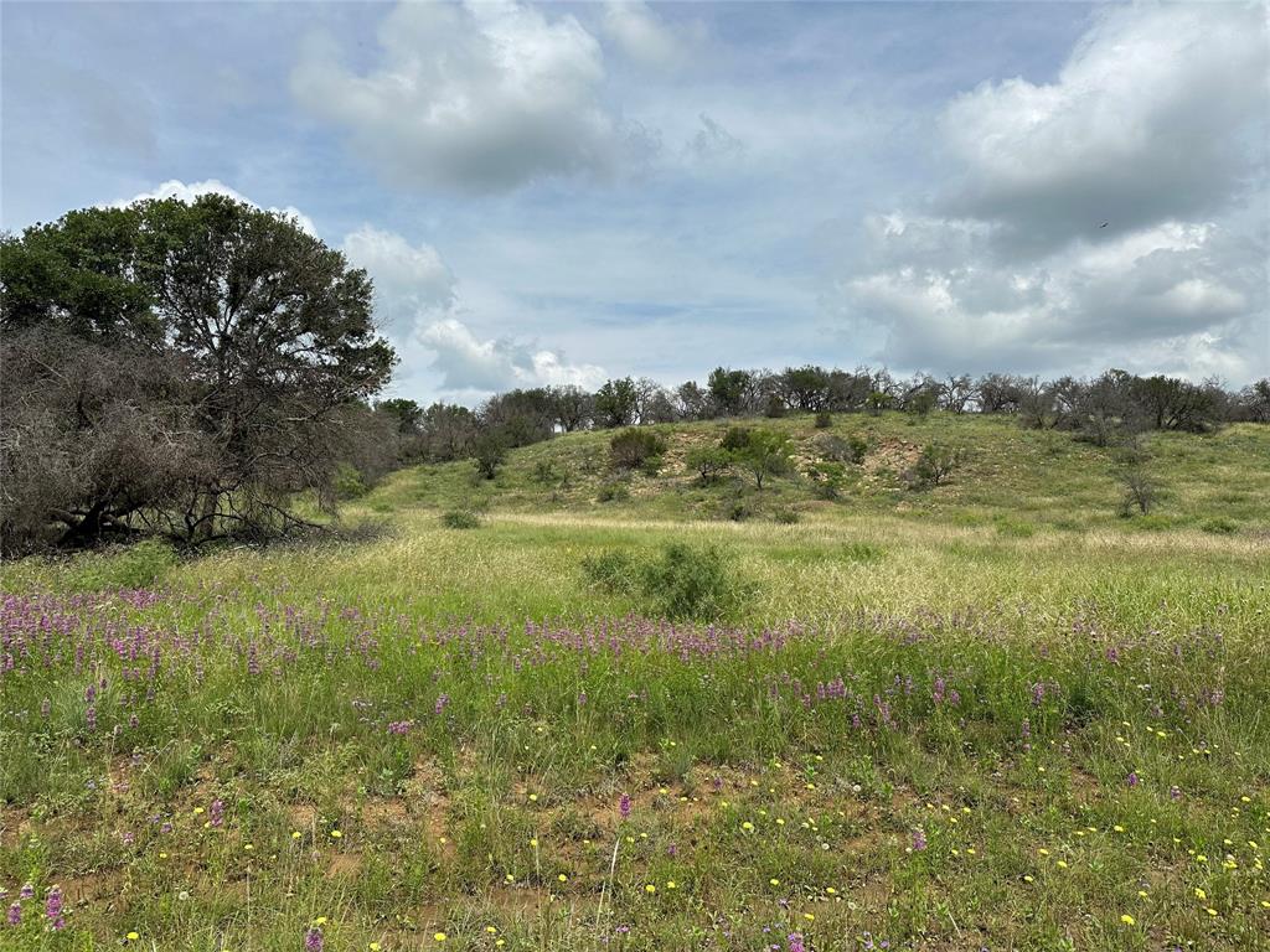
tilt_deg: +2.4
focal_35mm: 24
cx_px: 635
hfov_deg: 71.6
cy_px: 476
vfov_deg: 56.8
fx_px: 881
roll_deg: +0.5
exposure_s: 1/8929
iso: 80
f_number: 1.78
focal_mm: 6.86
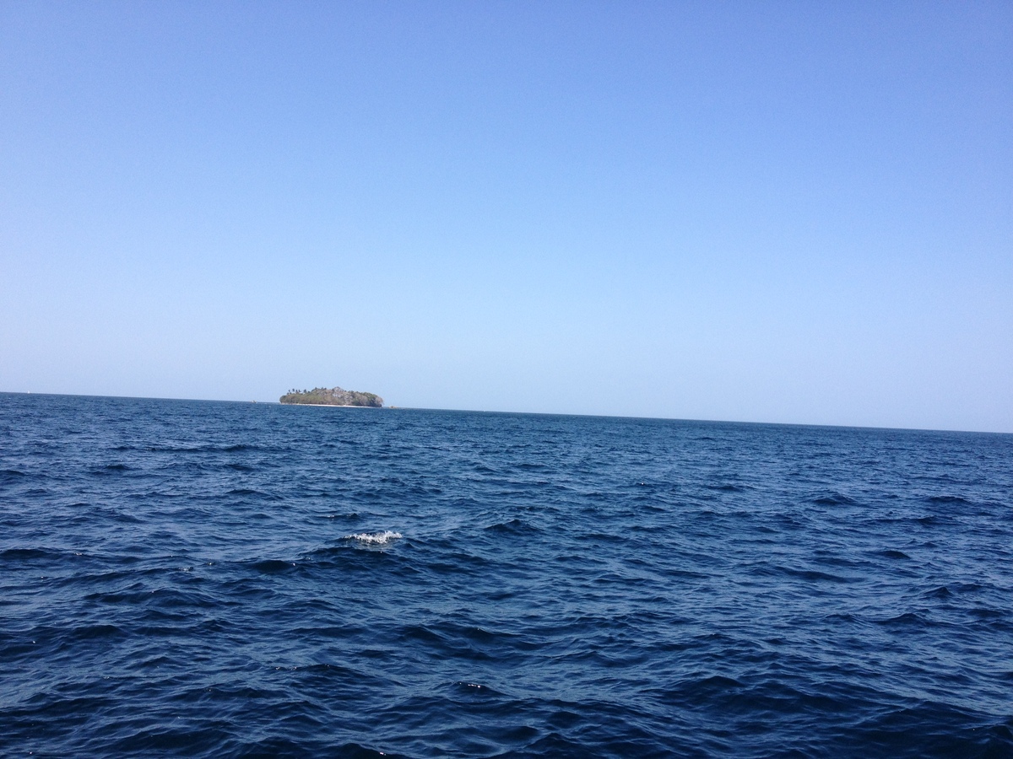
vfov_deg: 40.7
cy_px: 380
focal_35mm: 35
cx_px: 506
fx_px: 1024
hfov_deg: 52.6
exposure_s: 1/1493
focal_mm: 4.28
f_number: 2.4
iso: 50
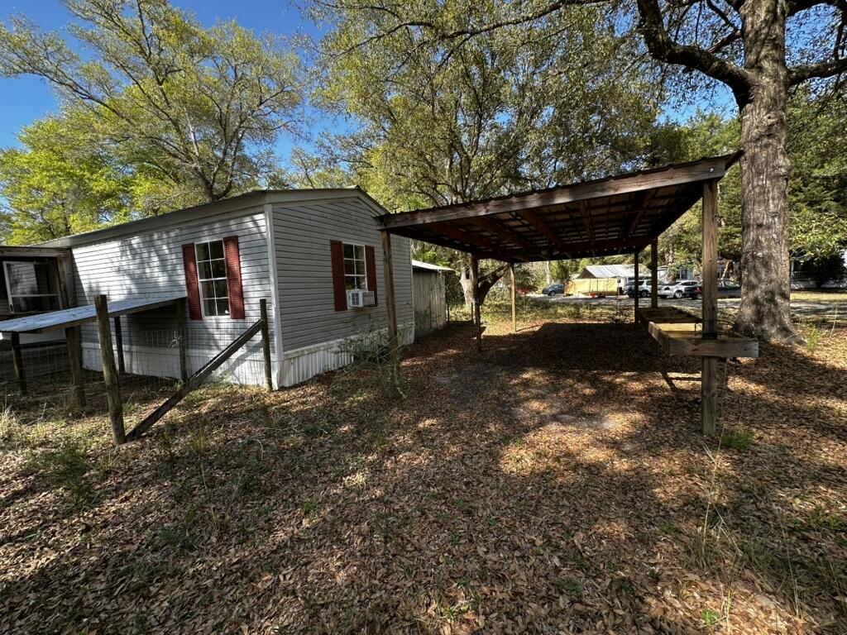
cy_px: 318
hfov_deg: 102.1
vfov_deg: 85.7
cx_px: 424
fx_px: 343
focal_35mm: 14
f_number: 2.2
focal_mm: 2.22
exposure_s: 1/258
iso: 40
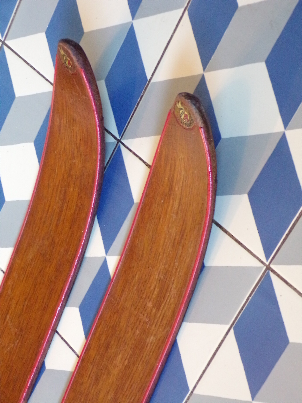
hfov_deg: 22.6
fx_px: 756
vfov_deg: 29.8
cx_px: 151
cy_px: 202
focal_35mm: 65
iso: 800
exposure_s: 1/27
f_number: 3.8
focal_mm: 11.6
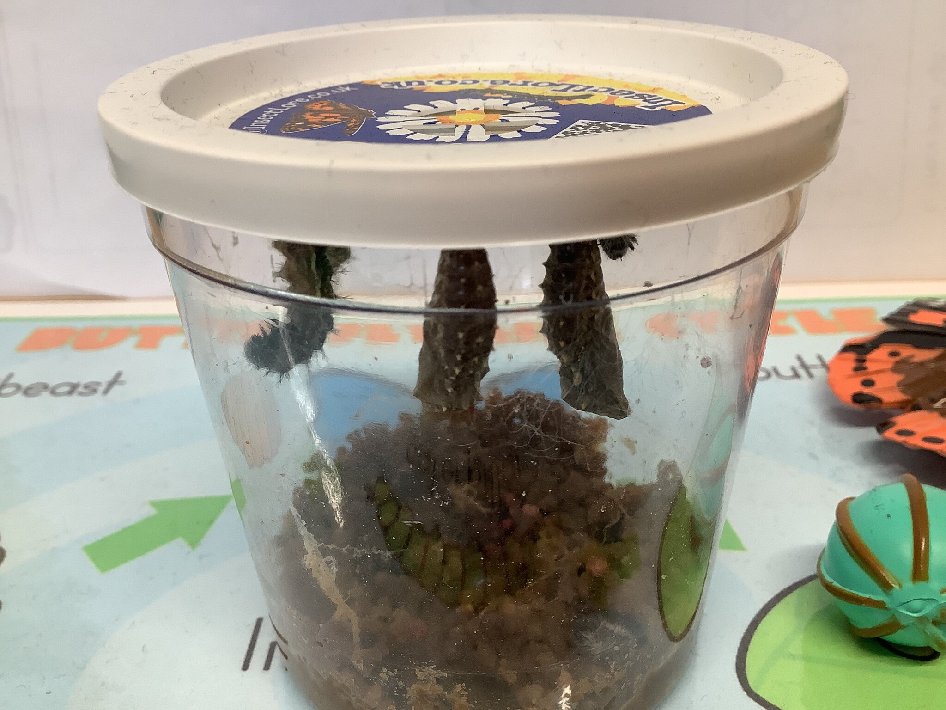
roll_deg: +1.7
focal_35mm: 31
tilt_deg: -28.6
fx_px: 847
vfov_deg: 45.4
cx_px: 473
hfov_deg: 58.4
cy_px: 355
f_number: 2.4
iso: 100
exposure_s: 1/50
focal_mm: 3.3
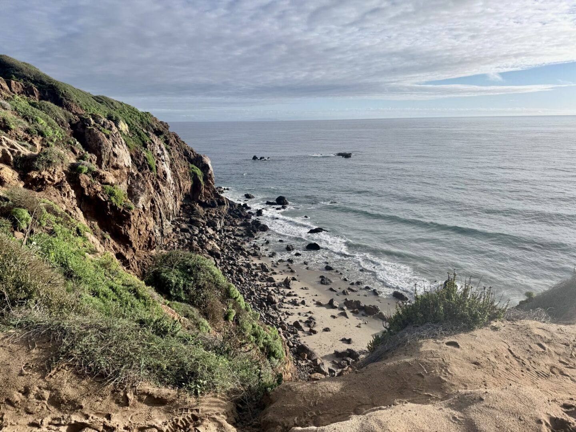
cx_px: 288
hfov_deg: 71.6
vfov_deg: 56.8
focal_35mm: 24
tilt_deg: -13.4
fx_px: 399
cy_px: 216
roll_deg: -0.5
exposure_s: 1/5319
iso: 80
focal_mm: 6.76
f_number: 1.78
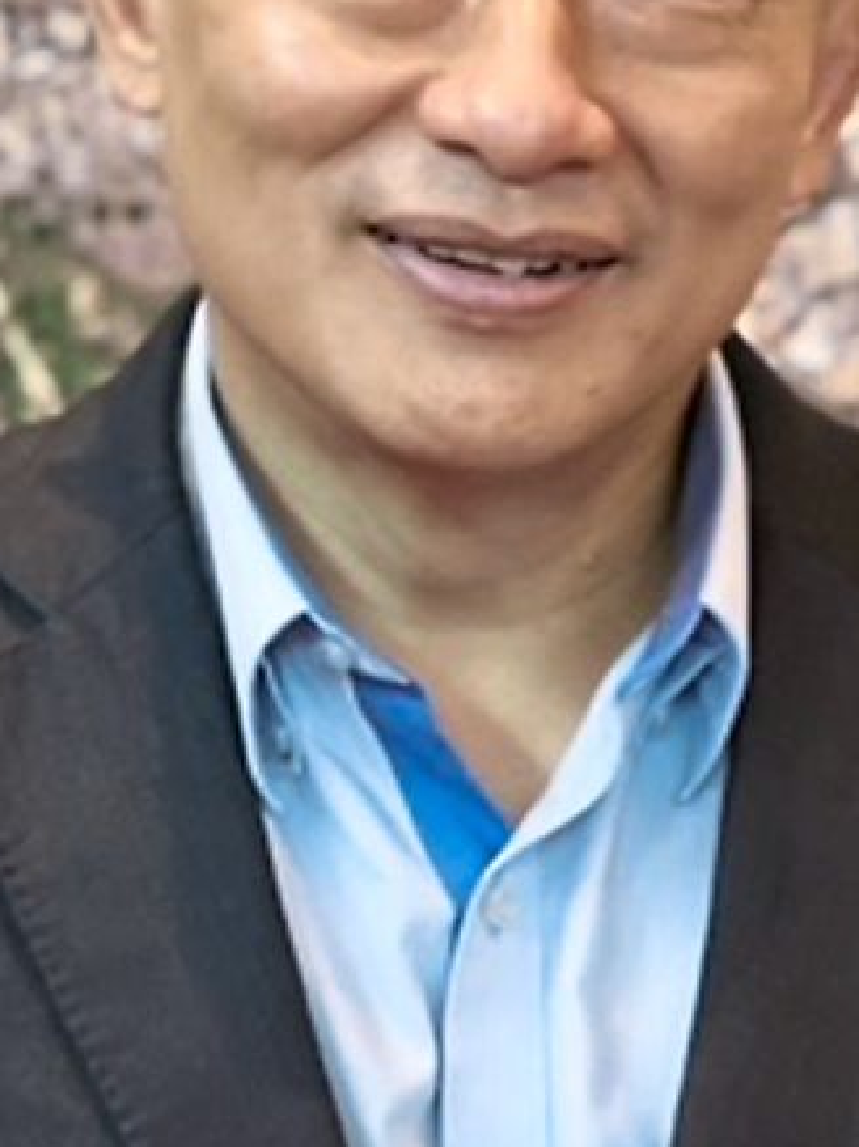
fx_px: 7220
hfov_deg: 6.8
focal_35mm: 218
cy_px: 309
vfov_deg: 9.1
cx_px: 505
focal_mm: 9
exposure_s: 1/20
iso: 320
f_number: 2.8
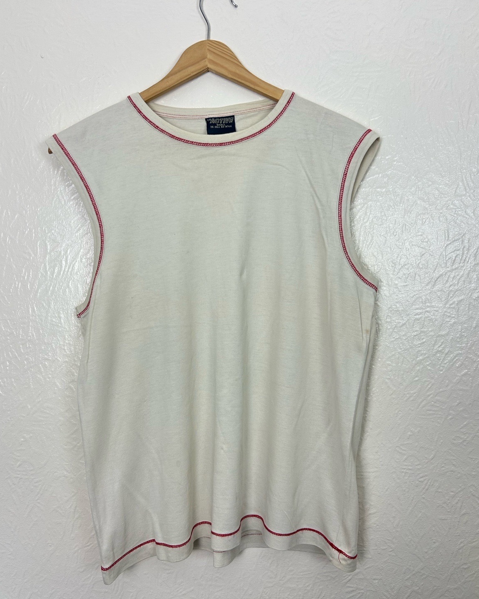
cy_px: 296
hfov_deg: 51.5
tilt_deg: -3.9
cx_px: 237
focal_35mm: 28
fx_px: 496
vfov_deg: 62.2
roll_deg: +1.2
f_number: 1.5
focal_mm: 5.7
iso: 64
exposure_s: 1/100
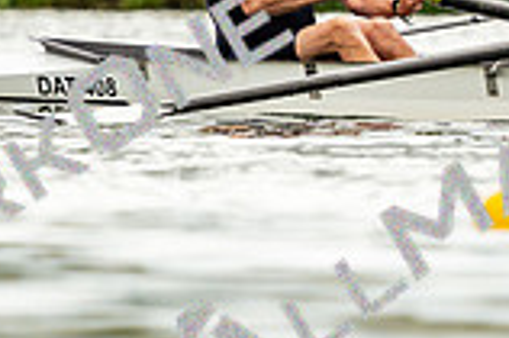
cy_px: -56
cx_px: 831
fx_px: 29025
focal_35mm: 2055
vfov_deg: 0.7
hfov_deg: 1.0
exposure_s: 1/2000
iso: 500
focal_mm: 559
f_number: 6.3
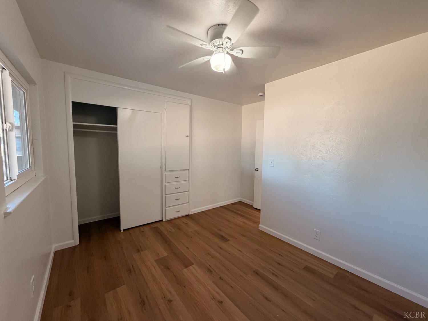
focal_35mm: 14
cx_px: 214
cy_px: 160
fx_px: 173
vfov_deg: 85.7
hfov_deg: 102.1
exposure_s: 1/120
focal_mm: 2.22
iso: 320
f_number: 2.2
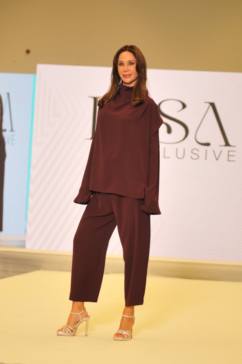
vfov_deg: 19.5
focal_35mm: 105
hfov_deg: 13.0
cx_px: 121
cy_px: 182
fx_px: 1061
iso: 400
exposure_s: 1/125
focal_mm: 70
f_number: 5.6
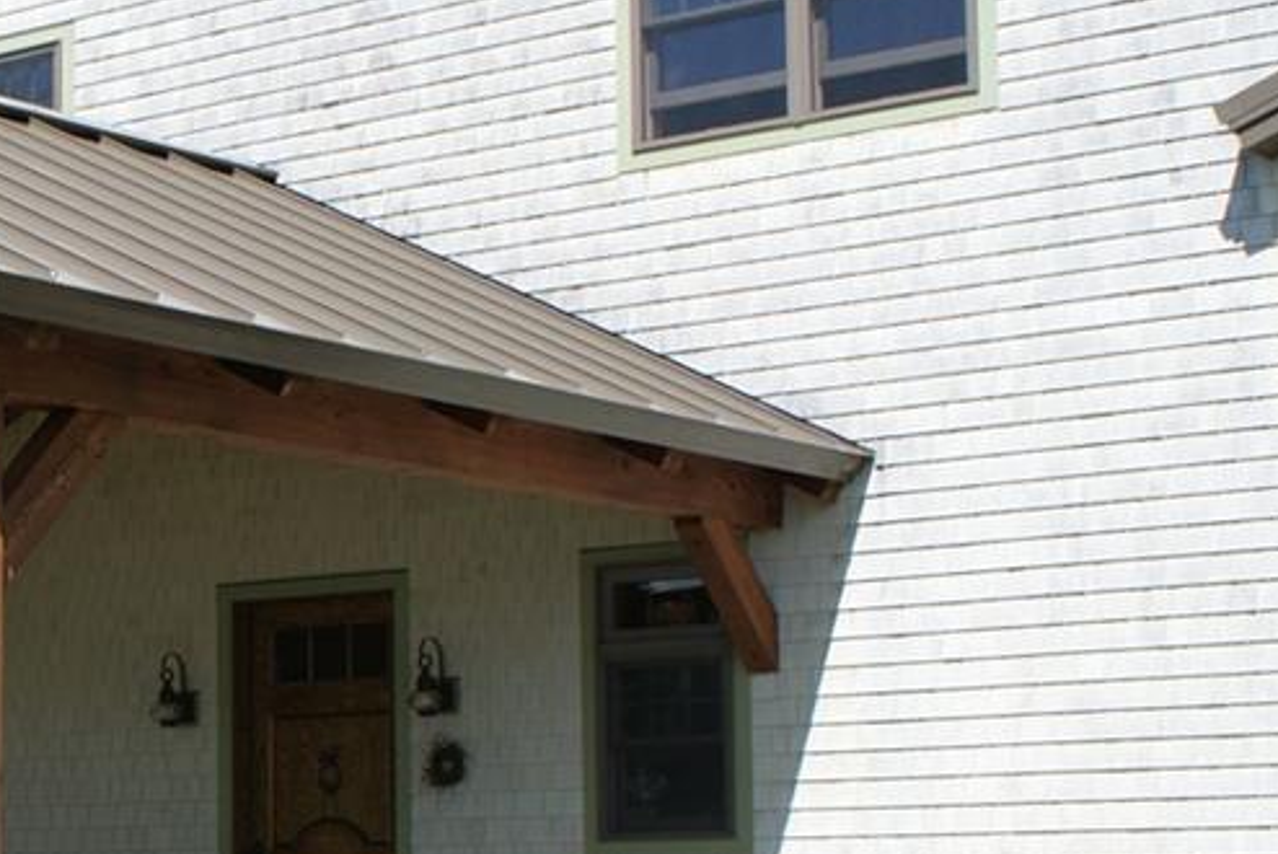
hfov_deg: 22.7
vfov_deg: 15.7
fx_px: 3090
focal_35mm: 87
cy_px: 577
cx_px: 91
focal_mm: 28
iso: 100
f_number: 10
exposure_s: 1/125
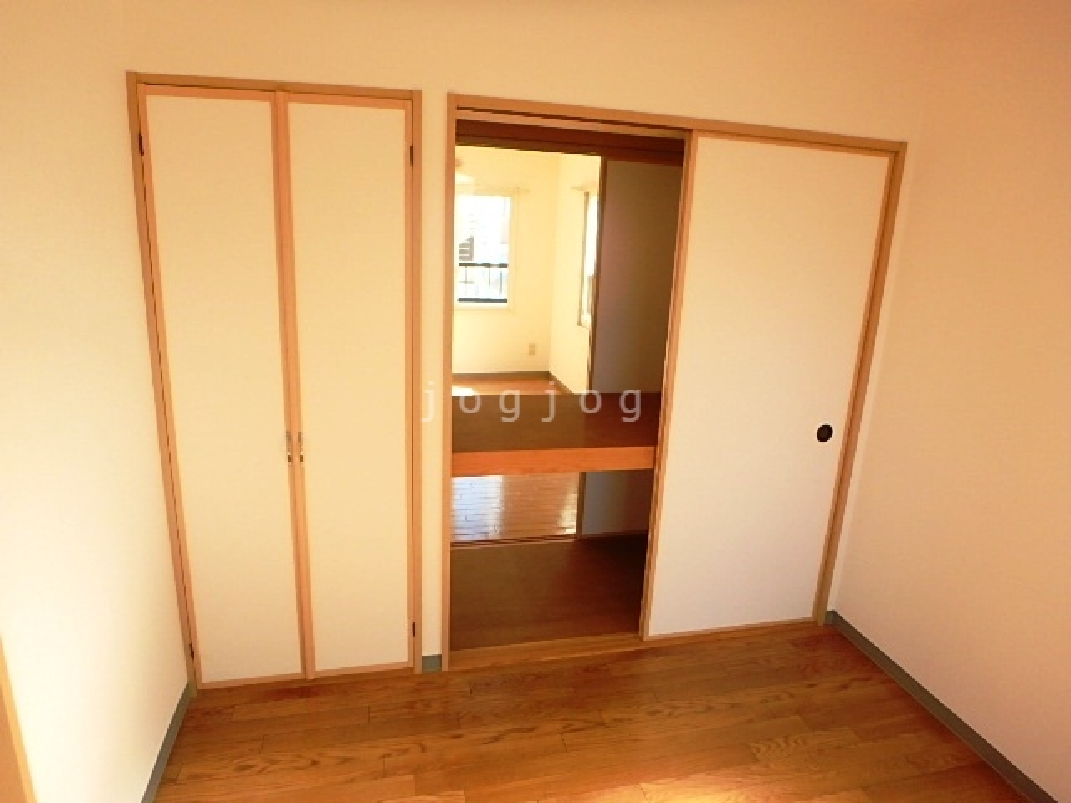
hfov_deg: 79.0
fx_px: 650
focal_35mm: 21
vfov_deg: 63.4
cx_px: 536
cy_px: 402
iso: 200
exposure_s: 1/60
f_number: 3.5
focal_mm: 3.7
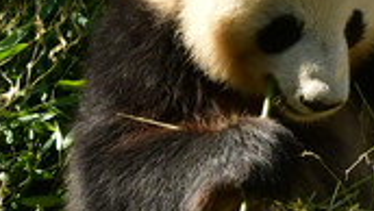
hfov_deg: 3.4
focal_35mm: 639
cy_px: 71
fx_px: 6341
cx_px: 302
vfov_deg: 1.9
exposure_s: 1/2500
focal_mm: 82
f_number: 5
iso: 500
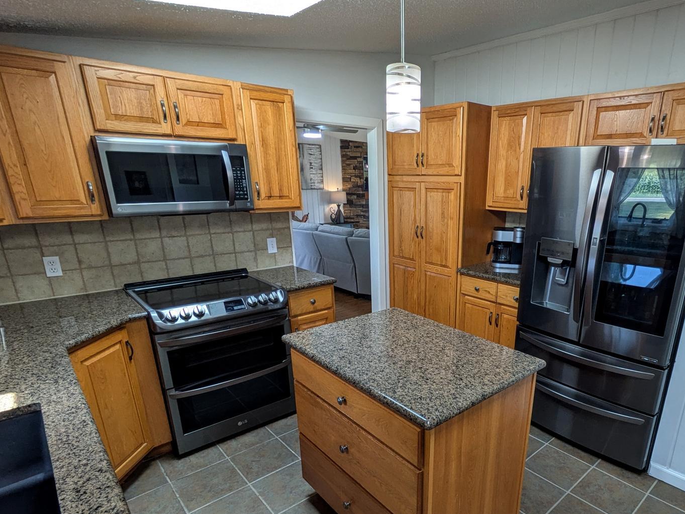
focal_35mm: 21
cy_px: 320
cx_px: 425
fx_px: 416
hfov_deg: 77.6
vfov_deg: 62.6
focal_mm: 1.83
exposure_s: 1/40
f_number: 2.2
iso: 46
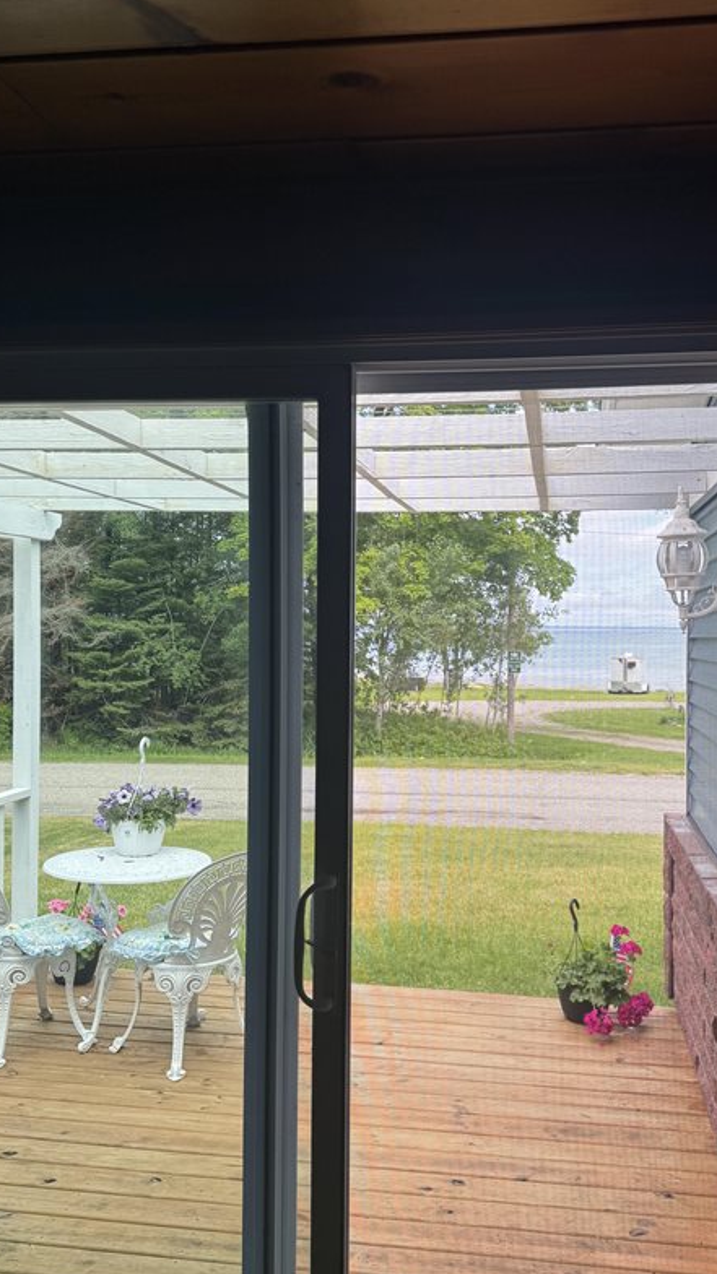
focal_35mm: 32
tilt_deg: -3.4
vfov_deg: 61.0
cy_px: 639
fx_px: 1082
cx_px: 408
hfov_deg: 36.6
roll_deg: -0.6
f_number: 1.78
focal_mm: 6.76
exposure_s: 1/678
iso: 80
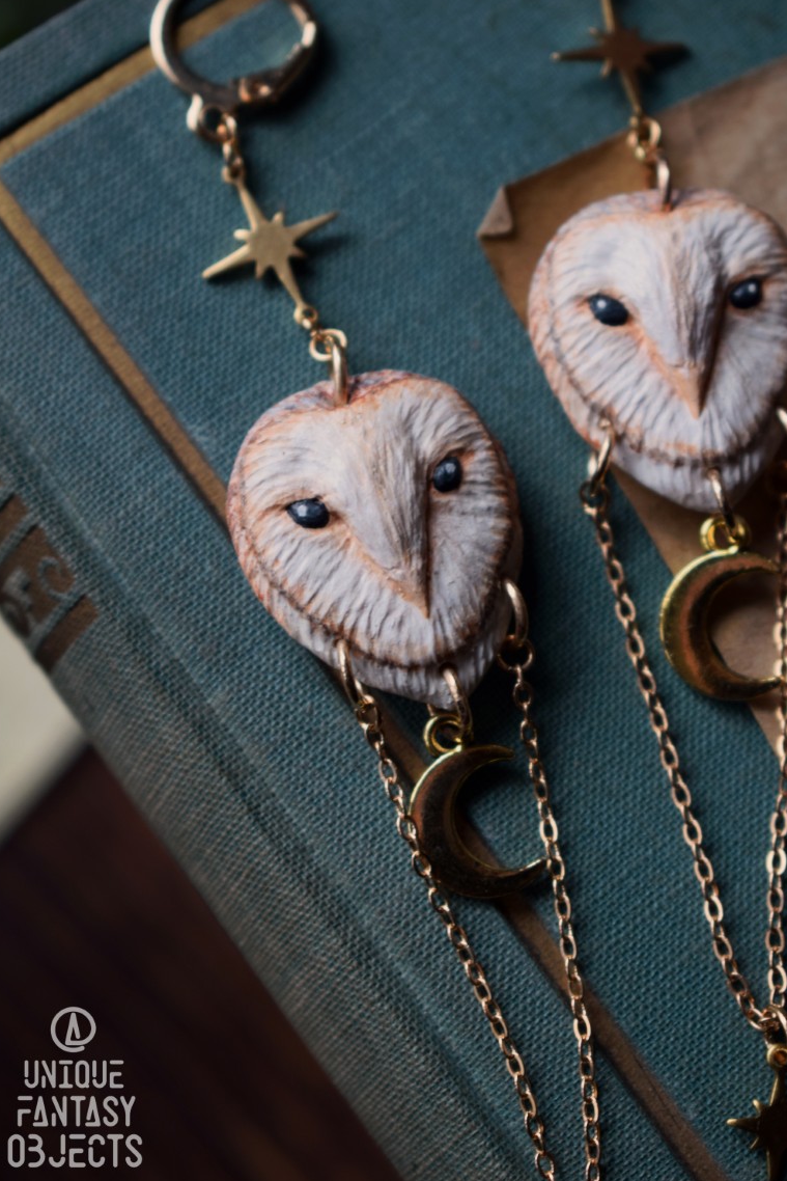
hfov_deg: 16.4
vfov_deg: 24.3
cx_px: 391
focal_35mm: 84
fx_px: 2737
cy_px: 589
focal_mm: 55
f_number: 5.6
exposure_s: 1/60
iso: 450
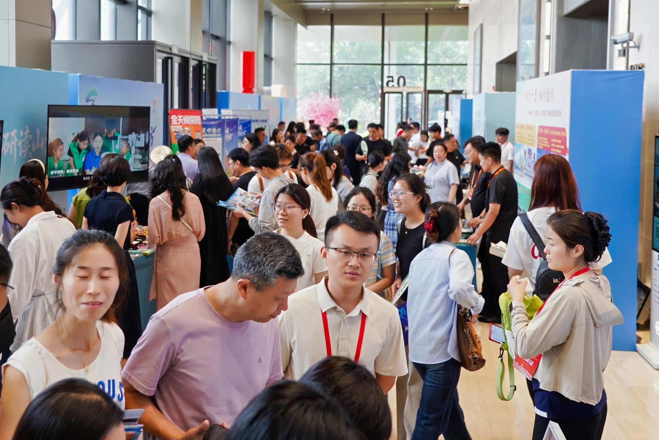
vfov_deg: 31.6
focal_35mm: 42
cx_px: 294
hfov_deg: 46.3
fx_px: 769
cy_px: 146
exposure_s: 1/200
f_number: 4
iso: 800
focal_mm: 31
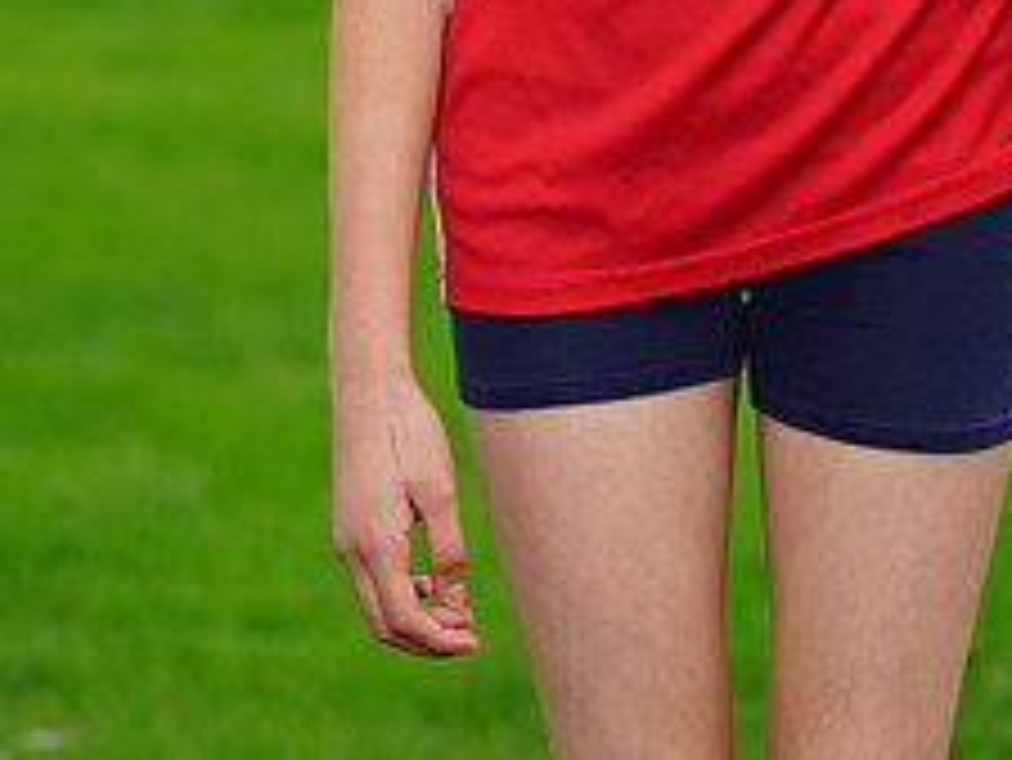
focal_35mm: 423
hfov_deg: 4.7
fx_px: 12373
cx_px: 859
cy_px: -306
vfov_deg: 3.5
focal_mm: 171
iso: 200
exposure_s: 1/160
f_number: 5.6
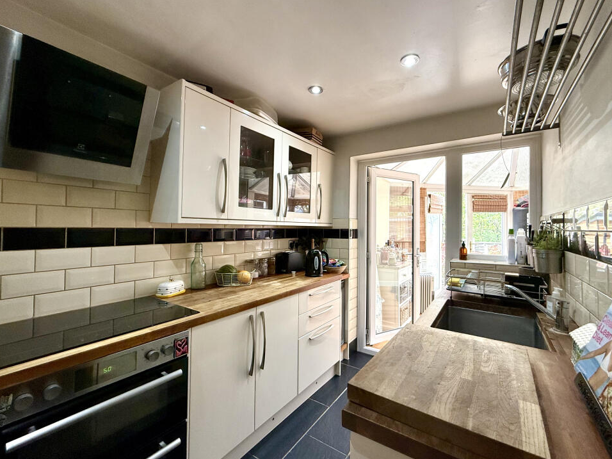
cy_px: 222
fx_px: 265
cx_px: 319
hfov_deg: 98.1
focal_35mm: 15
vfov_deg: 81.7
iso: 125
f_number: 2.2
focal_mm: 2.22
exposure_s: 1/99
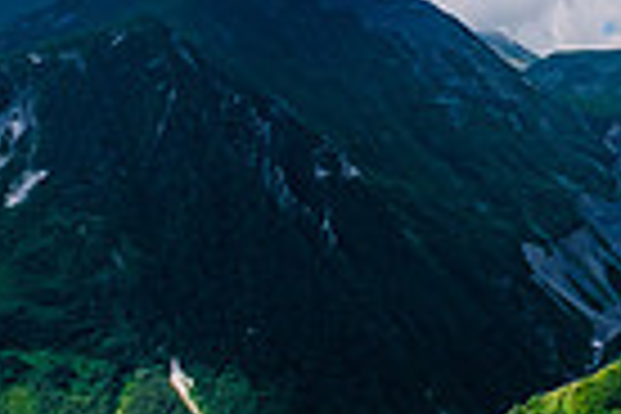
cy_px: -32
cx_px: 761
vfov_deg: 19.0
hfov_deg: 25.9
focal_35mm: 69
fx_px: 1190
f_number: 8
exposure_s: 1/180
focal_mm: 10
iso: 160
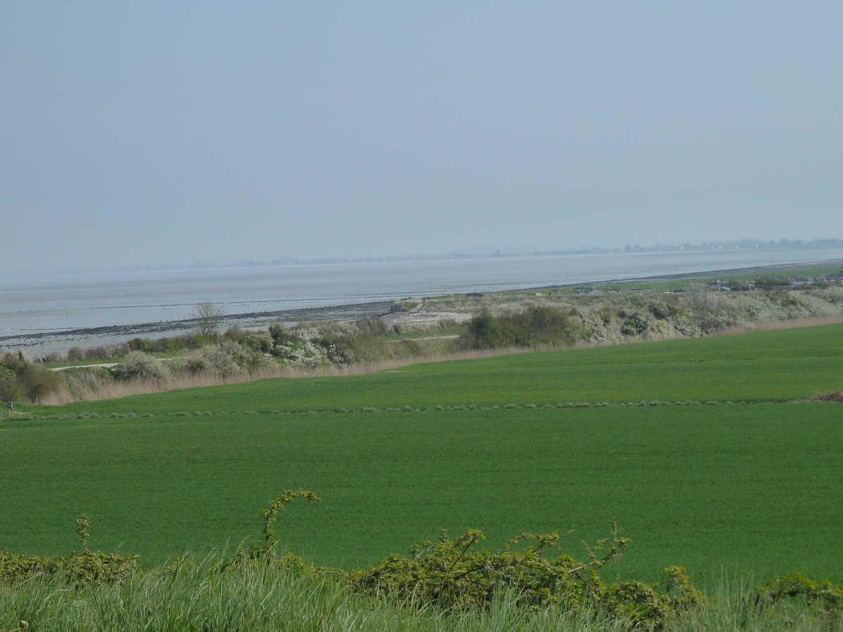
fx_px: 2338
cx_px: 422
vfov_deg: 15.4
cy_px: 316
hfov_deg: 20.4
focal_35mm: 96
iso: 125
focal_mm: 15.8
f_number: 5.6
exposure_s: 1/640
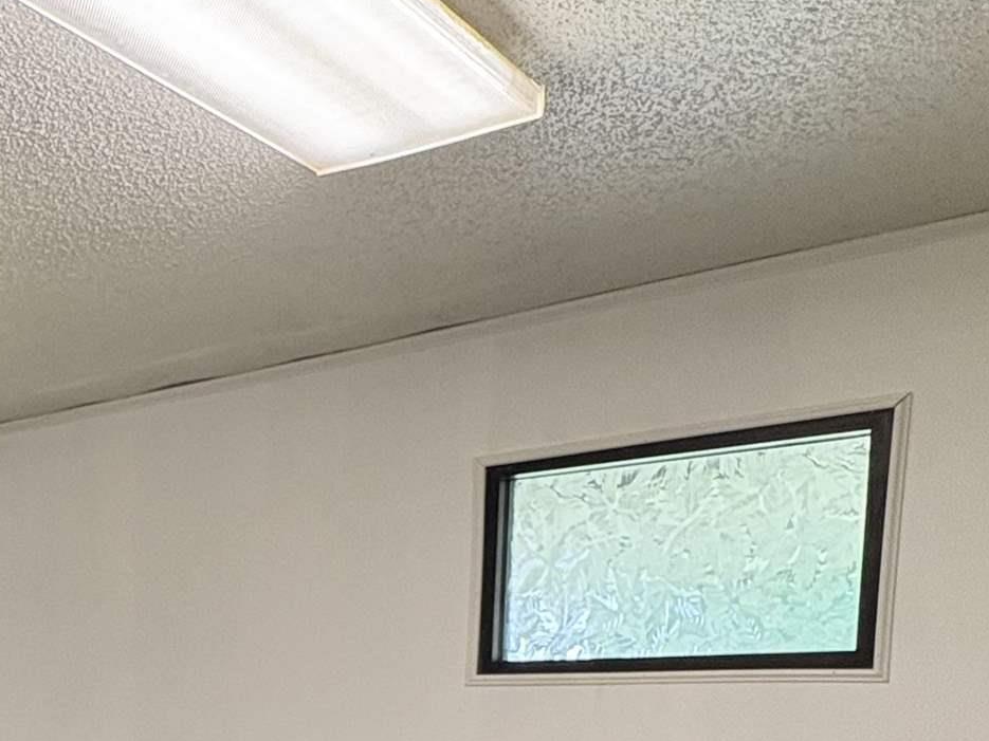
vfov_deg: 28.3
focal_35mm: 46
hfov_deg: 35.4
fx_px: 1314
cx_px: -93
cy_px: 837
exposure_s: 1/60
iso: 160
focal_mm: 2.22
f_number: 2.2
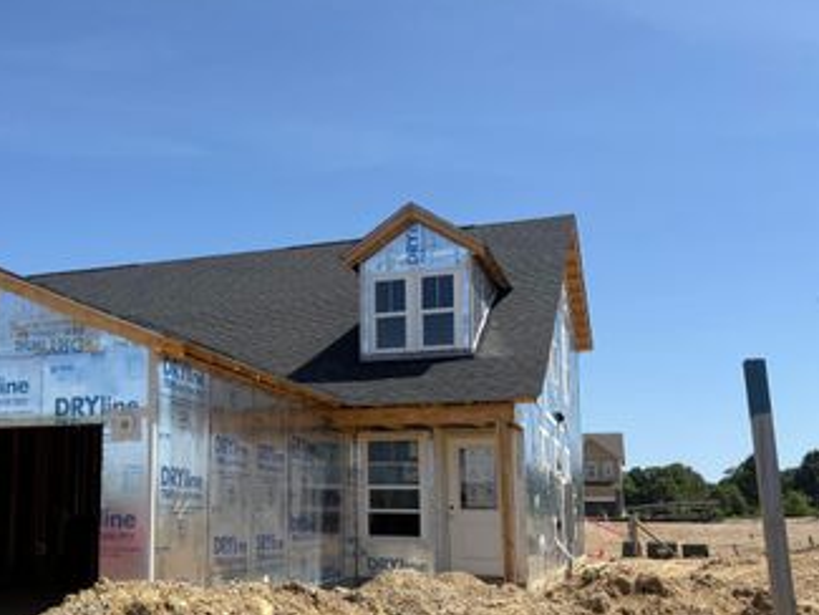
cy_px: 382
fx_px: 947
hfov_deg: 45.4
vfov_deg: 35.8
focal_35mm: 40
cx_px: 217
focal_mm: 5.96
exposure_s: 1/3623
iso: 50
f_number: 1.6
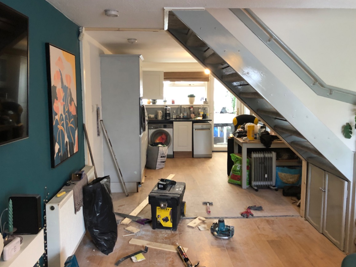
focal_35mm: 29
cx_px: 175
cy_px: 129
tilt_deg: -3.8
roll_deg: +0.5
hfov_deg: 61.7
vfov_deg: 48.2
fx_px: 298
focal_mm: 3.99
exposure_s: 1/17
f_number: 1.8
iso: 100
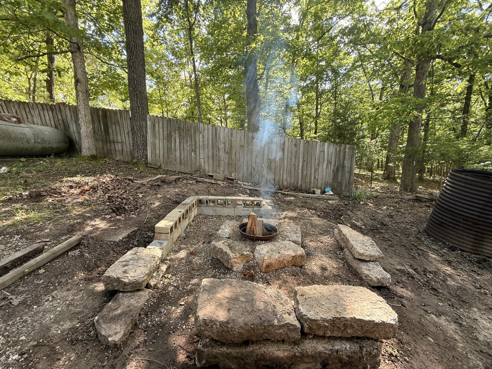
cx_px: 246
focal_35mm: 14
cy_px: 184
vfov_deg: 85.7
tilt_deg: -8.1
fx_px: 199
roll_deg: +0.6
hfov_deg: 102.1
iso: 50
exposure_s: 1/99
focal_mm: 2.22
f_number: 2.2
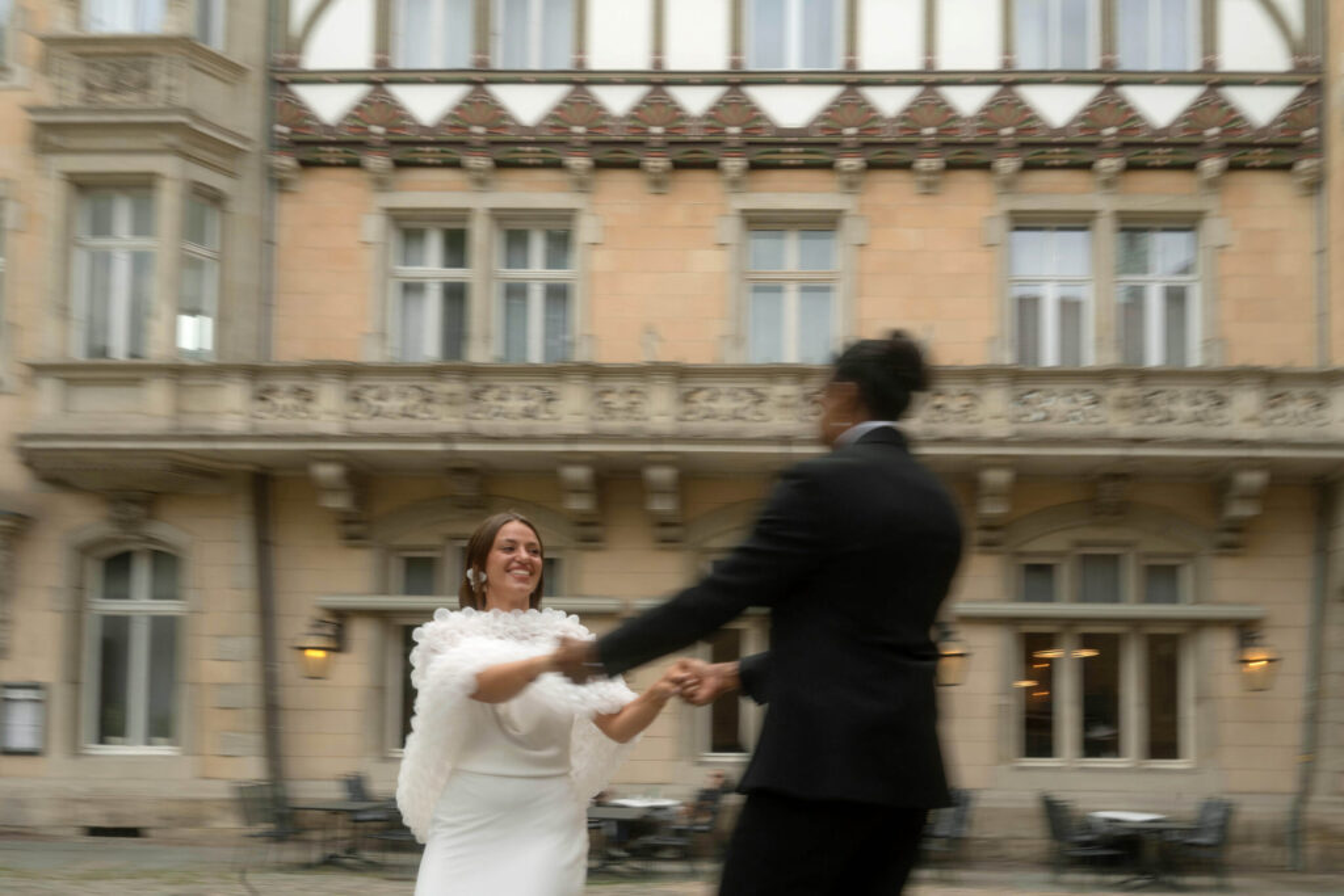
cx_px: 672
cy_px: 448
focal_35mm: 35
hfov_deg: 54.4
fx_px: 1307
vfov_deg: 37.9
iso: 320
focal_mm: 35
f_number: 13
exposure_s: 1/30
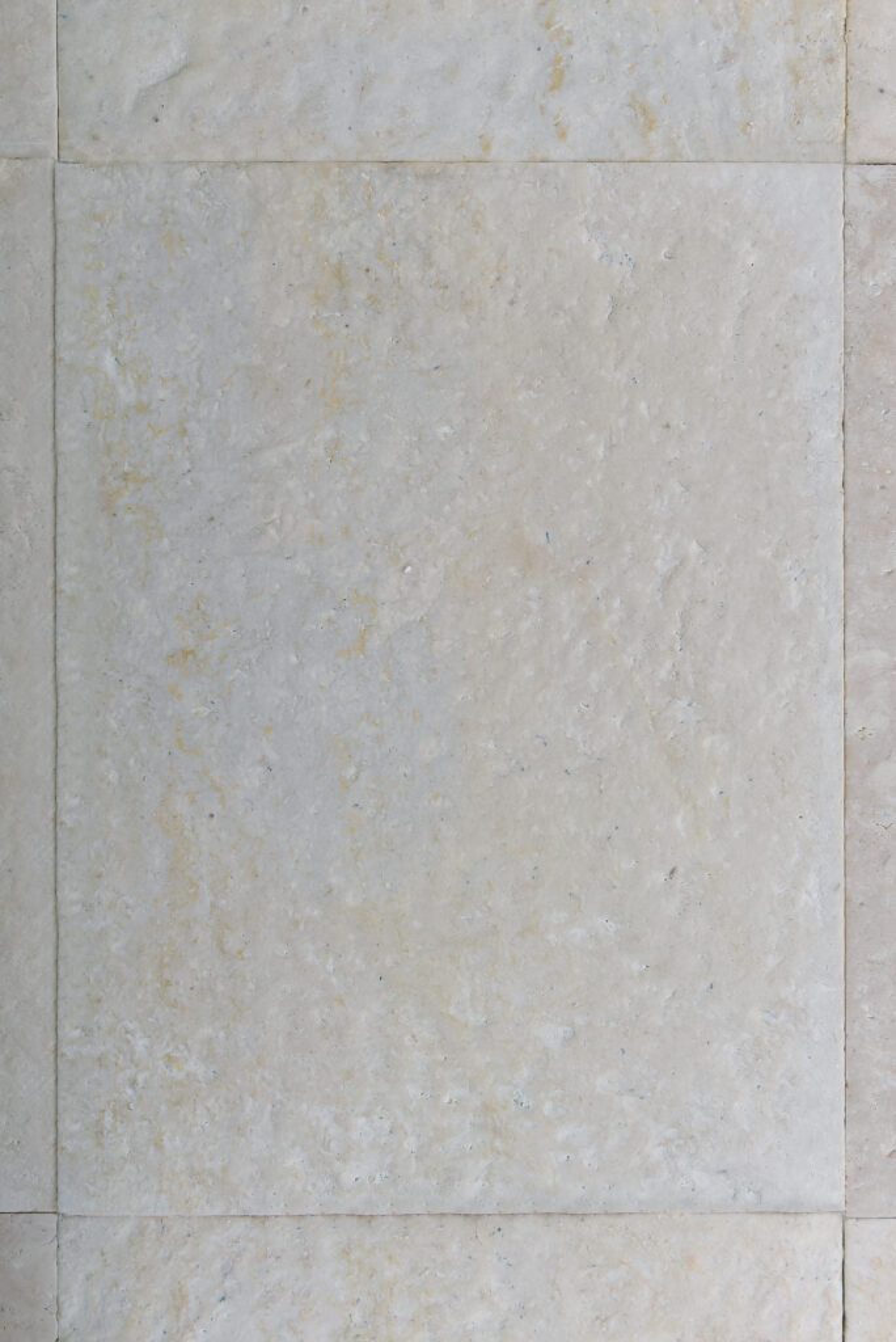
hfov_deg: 38.9
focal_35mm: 34
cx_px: 448
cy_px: 671
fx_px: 1268
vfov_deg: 55.8
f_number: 5
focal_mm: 34
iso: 125
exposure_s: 1/125
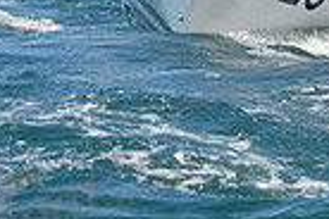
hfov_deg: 1.7
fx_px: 11112
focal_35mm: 1216
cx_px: 293
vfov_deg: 1.1
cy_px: -177
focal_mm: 290
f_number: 9
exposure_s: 1/800
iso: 280
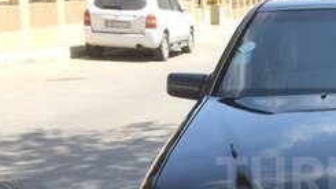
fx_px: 758
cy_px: 177
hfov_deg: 23.7
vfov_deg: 14.1
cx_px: 357
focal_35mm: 85
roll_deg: +0.0
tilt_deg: -15.1
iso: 32
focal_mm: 4.15
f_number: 2.2
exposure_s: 1/684
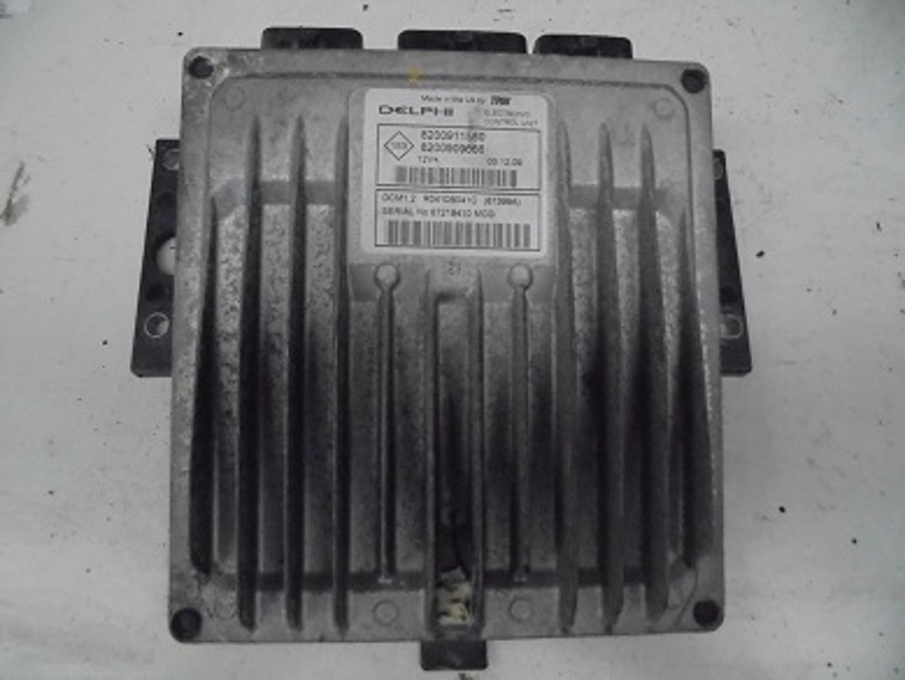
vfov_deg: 53.1
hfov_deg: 67.3
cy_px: 340
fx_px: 680
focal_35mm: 26
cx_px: 452
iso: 800
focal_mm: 4.6
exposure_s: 1/60
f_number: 3.5
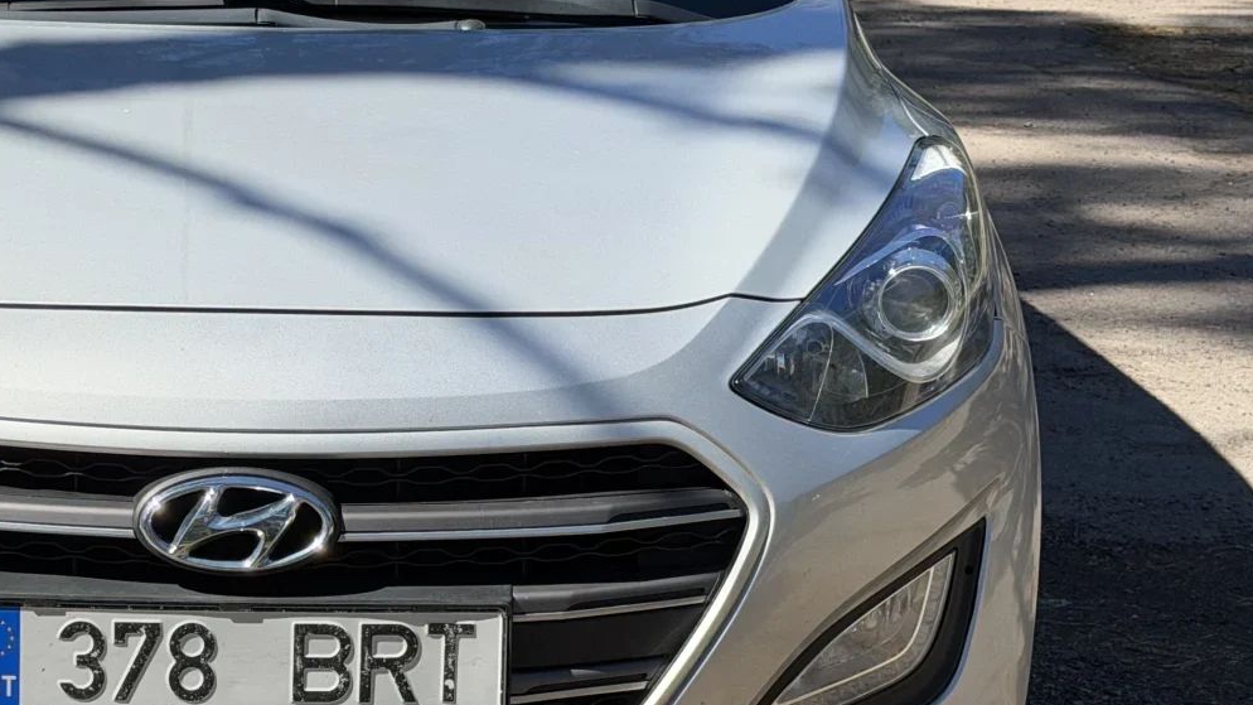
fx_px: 3355
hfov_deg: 20.9
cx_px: 267
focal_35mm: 101
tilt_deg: -11.7
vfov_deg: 12.0
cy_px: 290
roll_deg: +0.1
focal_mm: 6.76
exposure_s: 1/4329
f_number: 1.78
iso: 80
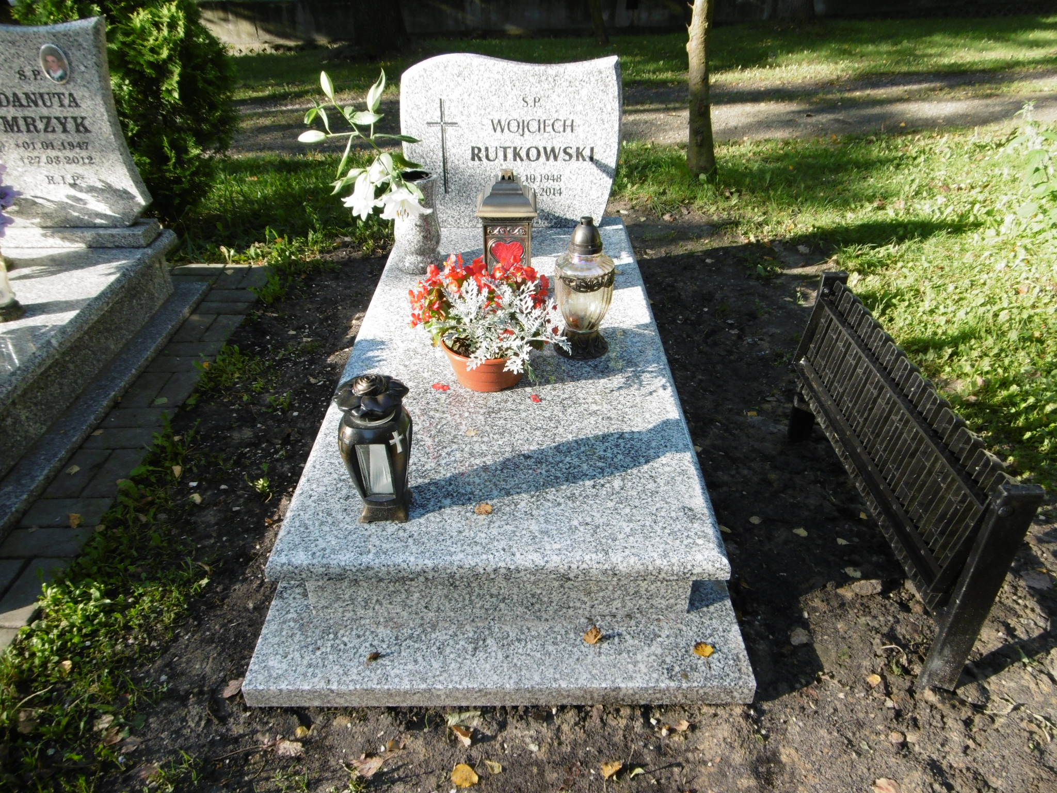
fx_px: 733
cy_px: 396
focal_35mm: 24
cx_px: 528
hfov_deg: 71.6
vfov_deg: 56.8
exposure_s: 1/200
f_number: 3.1
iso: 100
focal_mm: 4.3
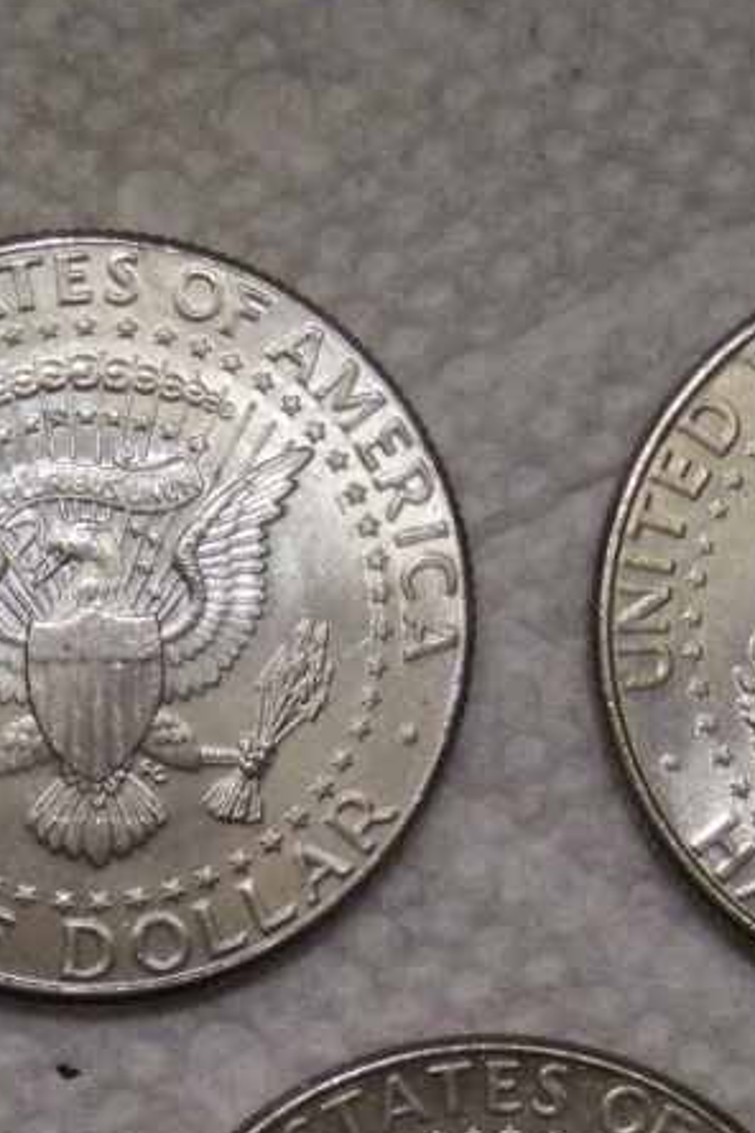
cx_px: 107
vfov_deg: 11.5
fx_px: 5599
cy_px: 924
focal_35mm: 178
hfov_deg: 7.7
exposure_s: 1/62
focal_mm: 12.3
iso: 268
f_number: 3.9
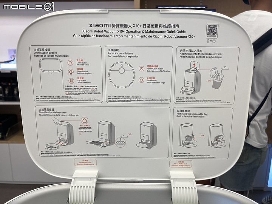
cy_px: 102
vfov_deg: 49.7
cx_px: 136
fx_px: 220
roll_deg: -0.6
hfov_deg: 63.4
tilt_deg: -12.2
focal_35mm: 28
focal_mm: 3.99
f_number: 1.8
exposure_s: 1/120
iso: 32
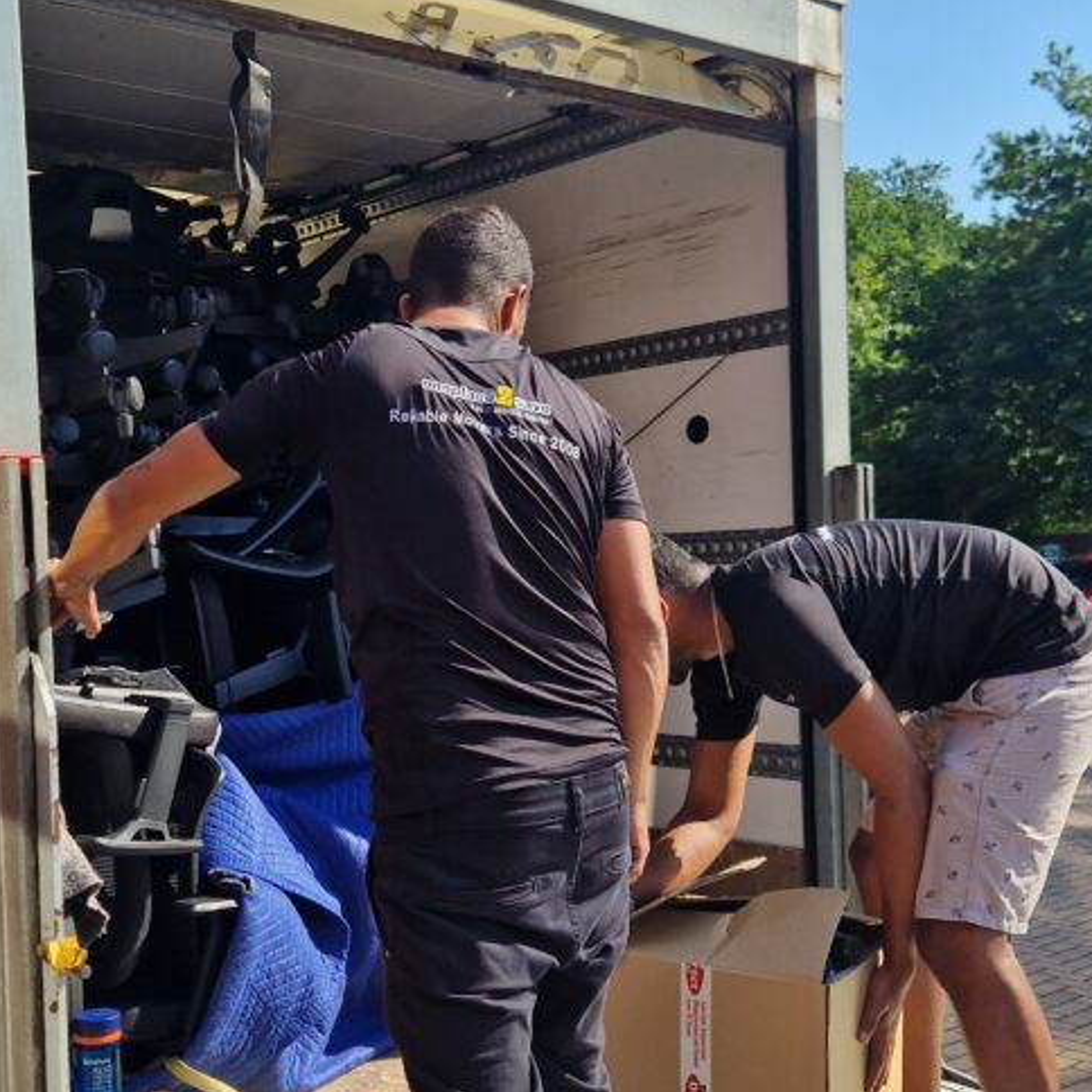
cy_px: 589
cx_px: 316
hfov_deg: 38.5
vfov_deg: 39.1
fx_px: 1535
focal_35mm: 43
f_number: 1.8
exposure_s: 1/1116
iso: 50
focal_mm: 5.4
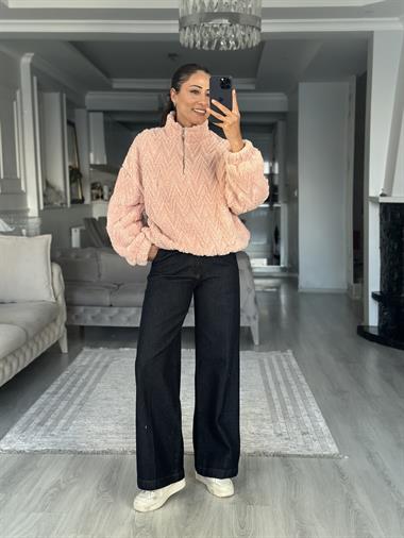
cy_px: 269
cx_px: 202
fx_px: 746
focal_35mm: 48
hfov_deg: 30.3
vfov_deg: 39.6
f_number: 1.78
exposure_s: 1/60
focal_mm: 6.86
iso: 200
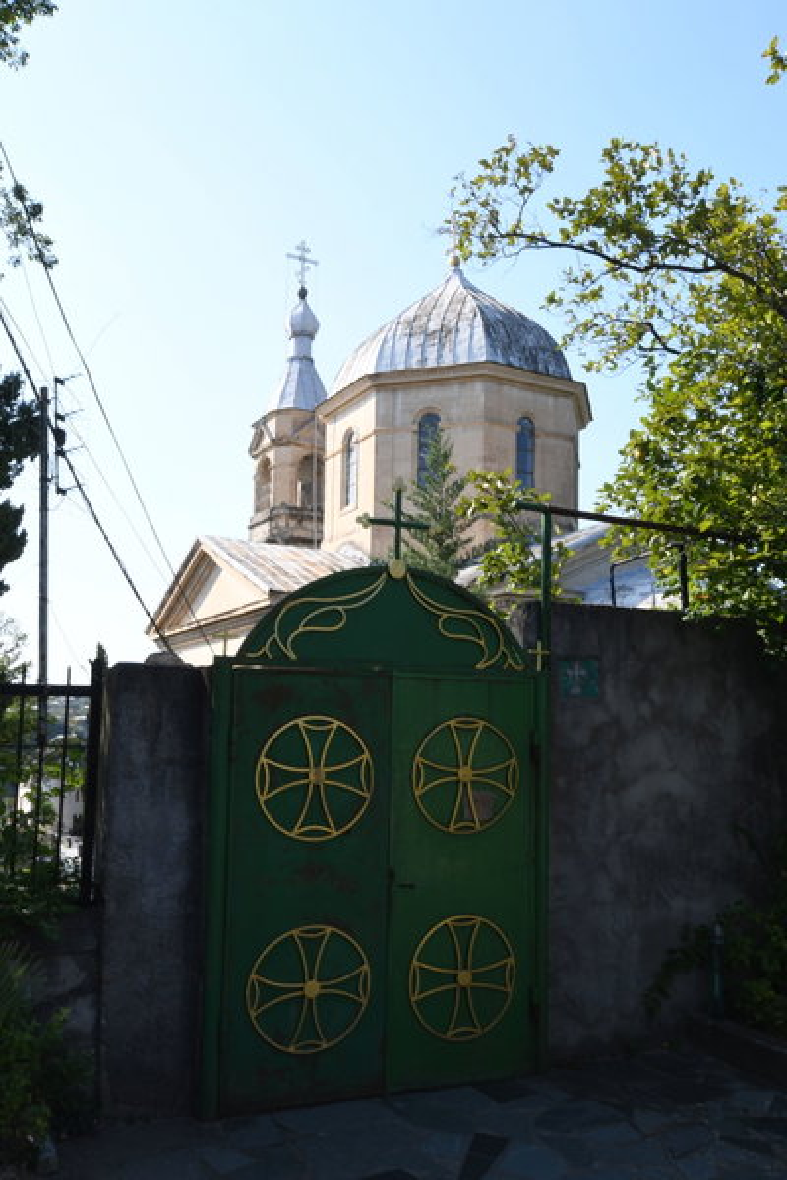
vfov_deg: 61.9
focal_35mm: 30
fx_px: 984
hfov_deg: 43.6
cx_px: 394
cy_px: 590
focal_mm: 20
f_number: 16
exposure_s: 1/30
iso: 125
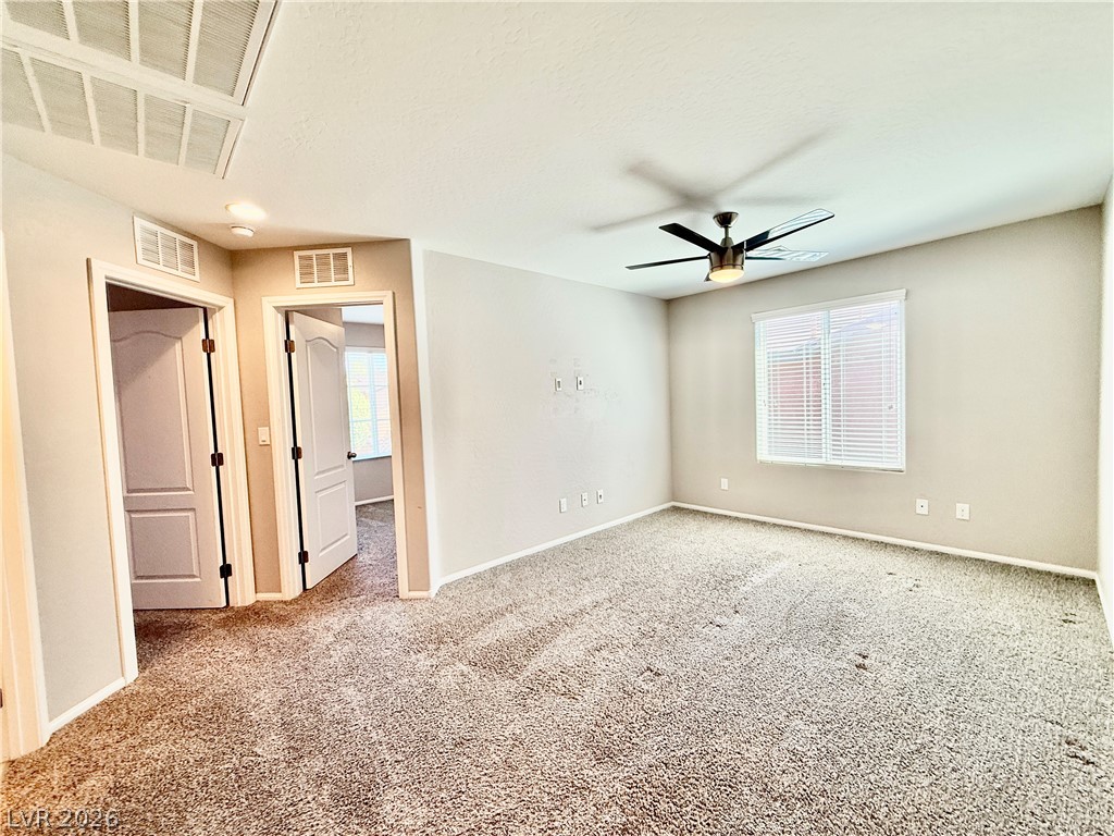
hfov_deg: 102.1
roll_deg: +2.1
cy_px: 418
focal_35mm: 14
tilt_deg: -3.1
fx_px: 451
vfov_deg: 85.7
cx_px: 557
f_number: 2.2
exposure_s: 1/120
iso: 100
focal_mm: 2.22
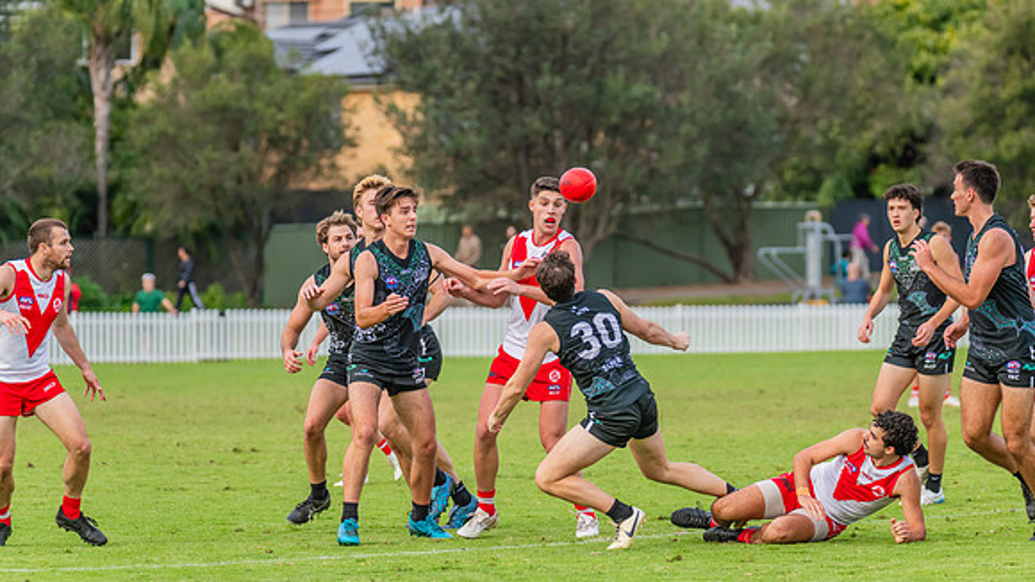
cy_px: 239
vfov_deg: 4.8
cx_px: 518
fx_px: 6918
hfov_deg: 8.6
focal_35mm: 252
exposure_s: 1/1600
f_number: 5
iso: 800
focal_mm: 240
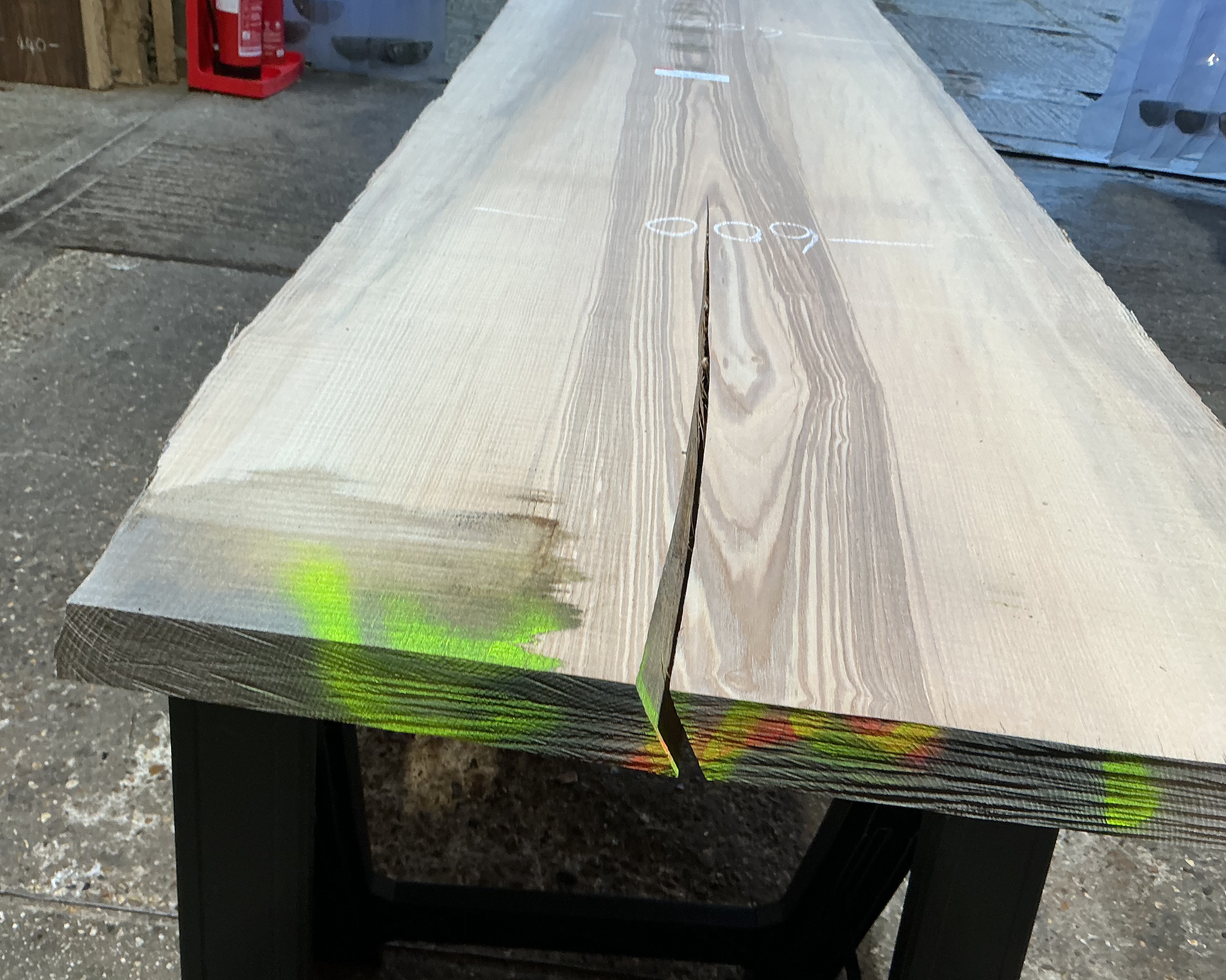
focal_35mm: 31
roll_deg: -7.9
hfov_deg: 57.2
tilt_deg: -33.6
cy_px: 503
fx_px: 1125
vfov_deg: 47.1
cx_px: 588
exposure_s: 1/50
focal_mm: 3
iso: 64
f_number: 1.8
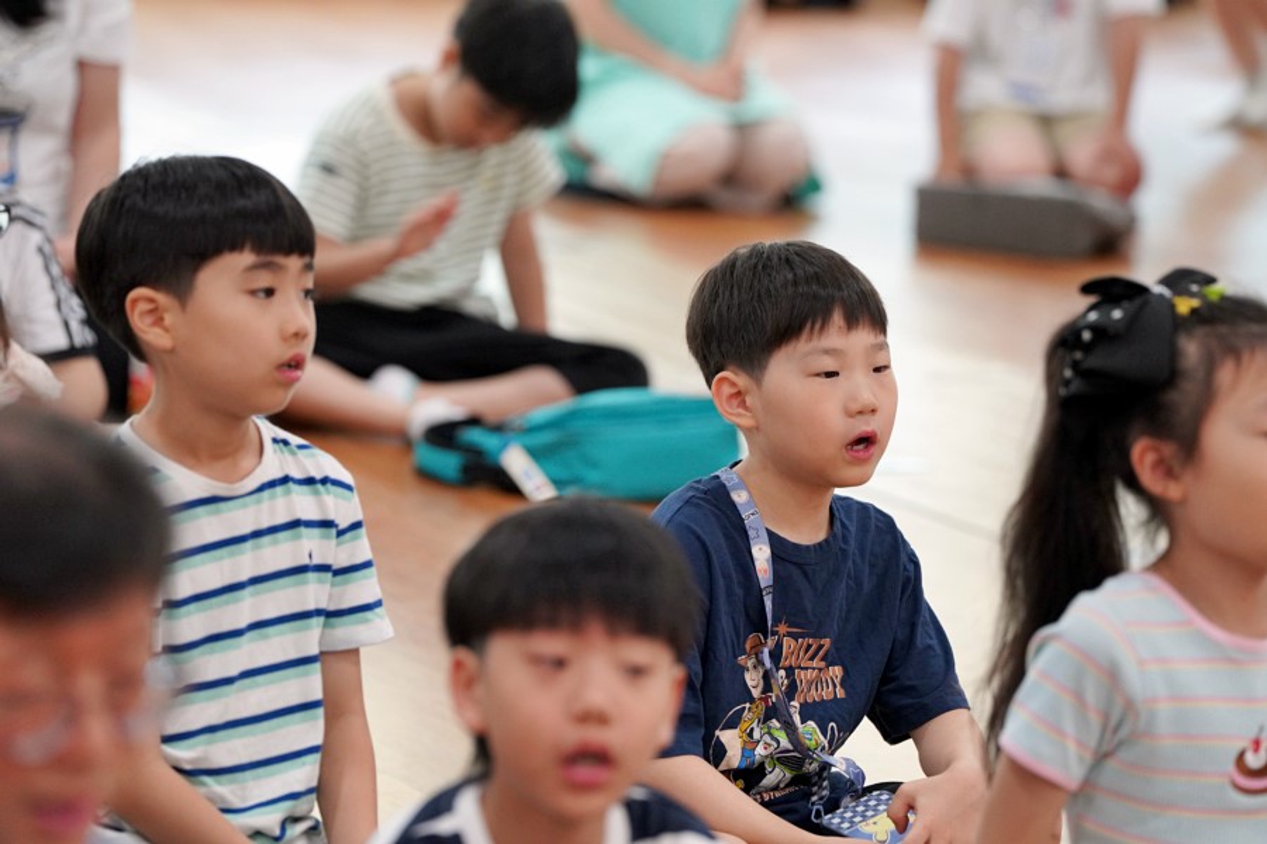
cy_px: 422
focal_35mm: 200
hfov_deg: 10.3
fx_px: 7038
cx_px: 634
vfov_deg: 6.9
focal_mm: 200
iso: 3200
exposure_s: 1/250
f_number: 4
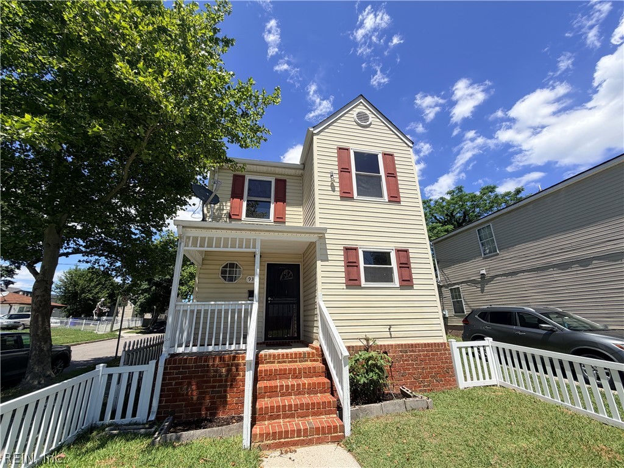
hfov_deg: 102.1
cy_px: 234
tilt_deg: +18.0
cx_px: 312
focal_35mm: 14
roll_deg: +1.3
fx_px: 252
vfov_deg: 85.7
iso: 20
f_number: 2.2
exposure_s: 1/820
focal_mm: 2.22
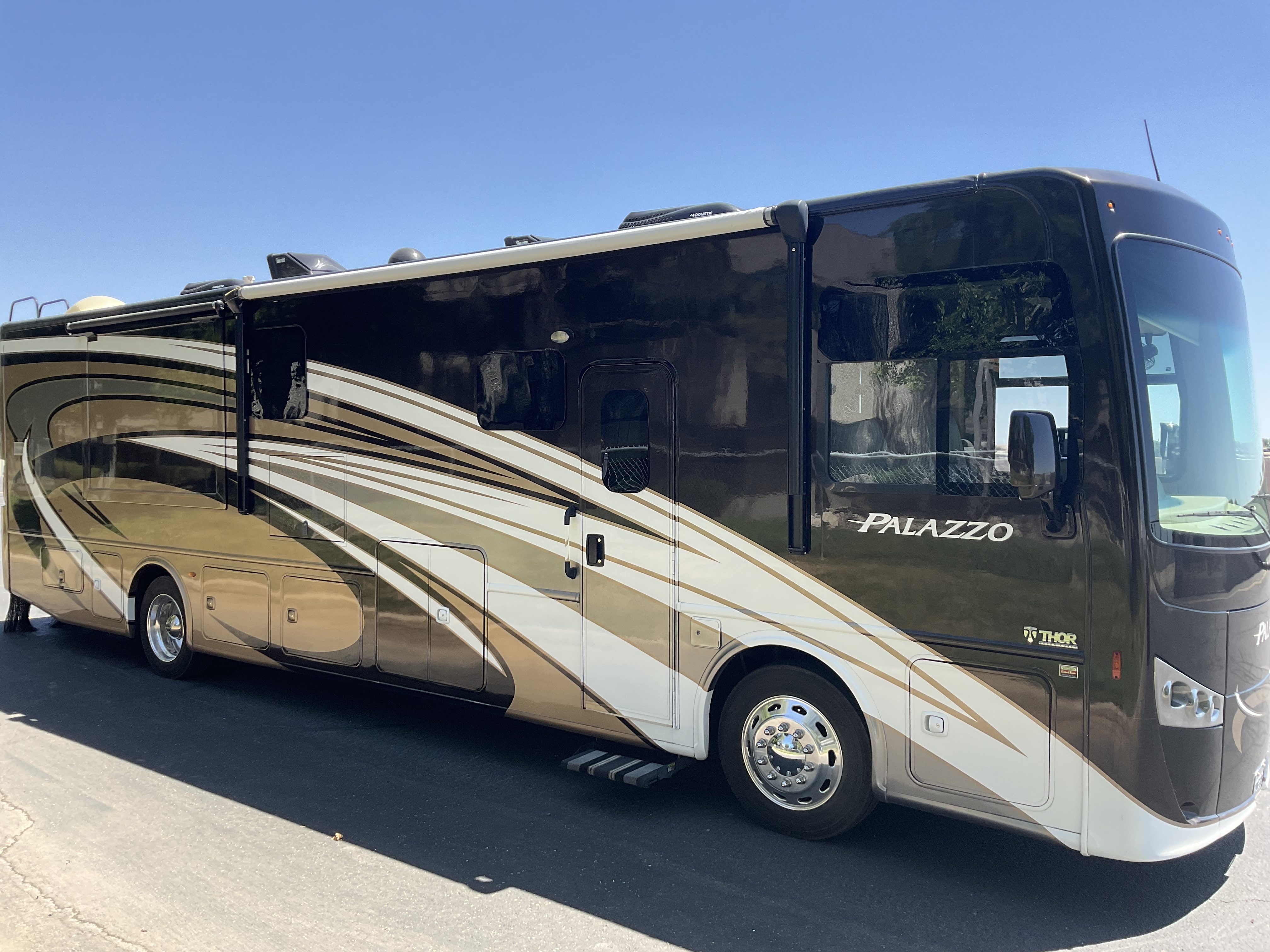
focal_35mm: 29
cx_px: 635
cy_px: 476
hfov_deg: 61.7
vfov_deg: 48.2
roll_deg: -1.6
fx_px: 1064
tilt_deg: -0.9
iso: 16
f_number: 1.8
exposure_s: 1/781
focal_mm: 3
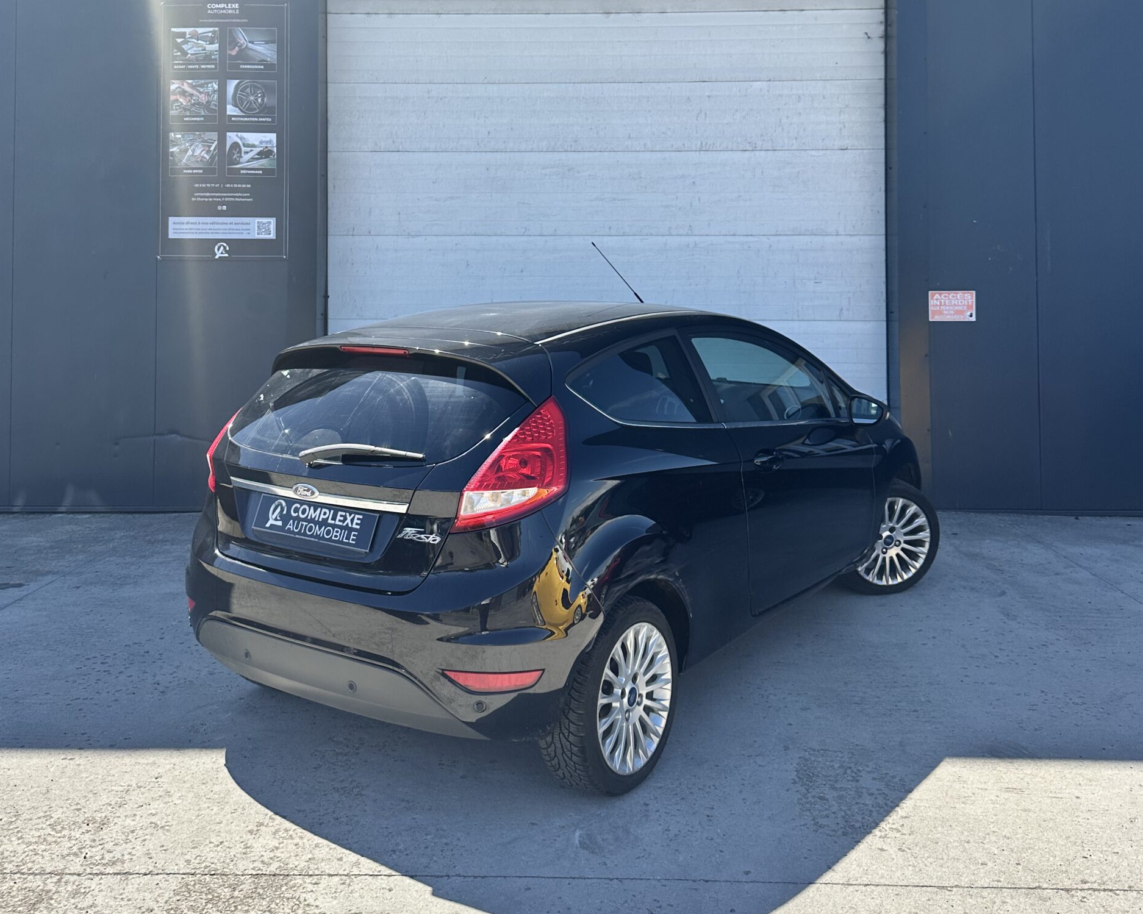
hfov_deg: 55.7
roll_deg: -0.1
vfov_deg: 44.9
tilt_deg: +2.9
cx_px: 568
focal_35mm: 32
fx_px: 1082
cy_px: 287
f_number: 1.78
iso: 80
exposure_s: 1/2070
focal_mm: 6.86
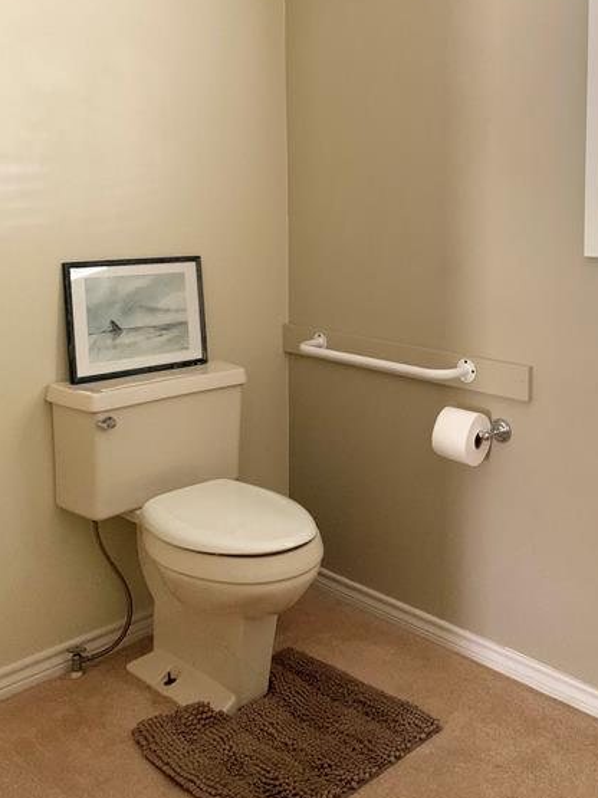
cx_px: 388
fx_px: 830
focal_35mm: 36
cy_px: 256
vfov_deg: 50.3
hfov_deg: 39.3
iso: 500
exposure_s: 1/30
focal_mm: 4.25
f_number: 1.8
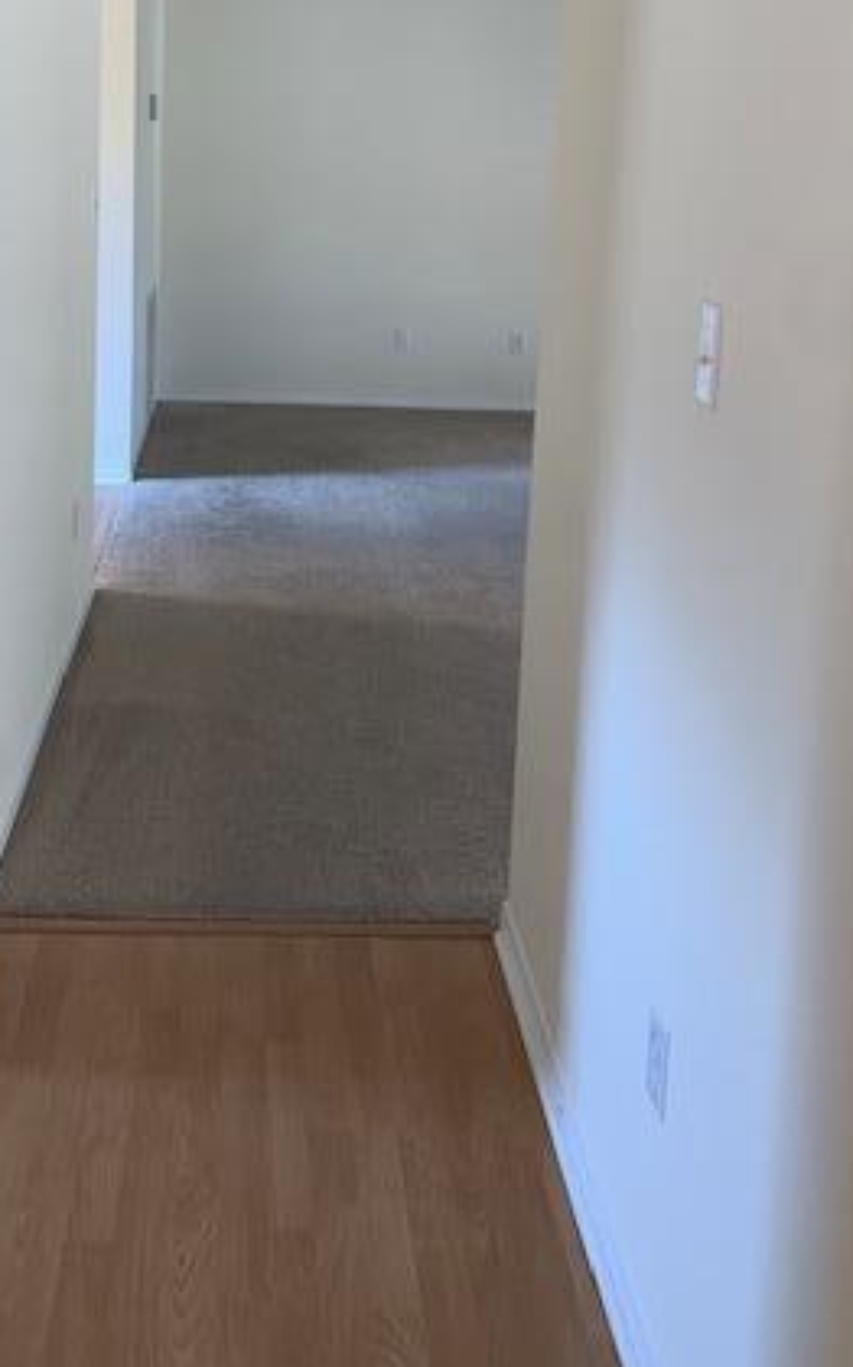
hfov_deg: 30.4
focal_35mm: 42
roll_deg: -2.3
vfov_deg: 46.1
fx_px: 1564
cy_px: 407
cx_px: 329
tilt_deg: -9.0
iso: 50
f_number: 1.8
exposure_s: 1/18
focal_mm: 4.25
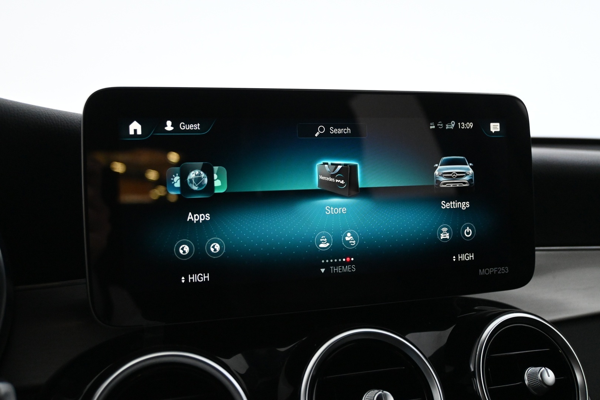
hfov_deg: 47.2
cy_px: 200
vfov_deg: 32.4
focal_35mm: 41
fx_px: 687
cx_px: 300
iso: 4000
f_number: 4.5
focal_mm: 27.5
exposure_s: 1/40
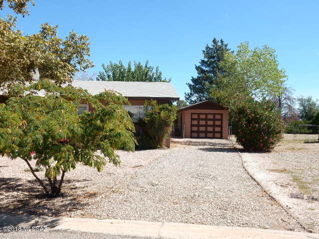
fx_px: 332
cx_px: 160
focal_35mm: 36
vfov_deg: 39.7
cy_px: 120
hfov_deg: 51.4
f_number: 4
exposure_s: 1/800
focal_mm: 6.4
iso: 125
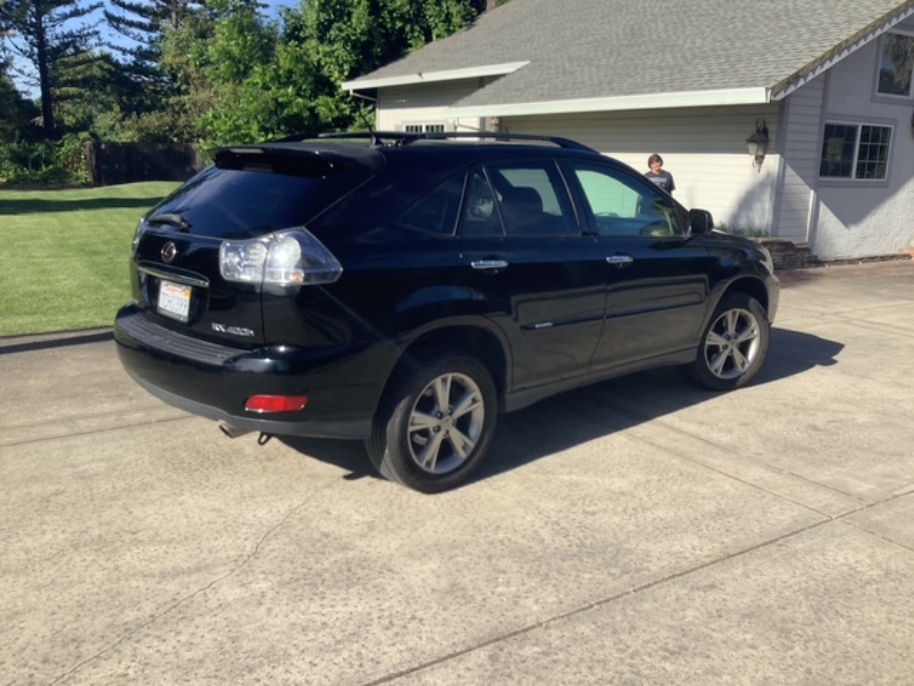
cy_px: 343
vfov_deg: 45.4
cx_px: 457
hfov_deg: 58.4
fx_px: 819
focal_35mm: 31
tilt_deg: -15.3
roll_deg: -1.0
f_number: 2.4
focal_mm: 3.3
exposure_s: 1/806
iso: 25
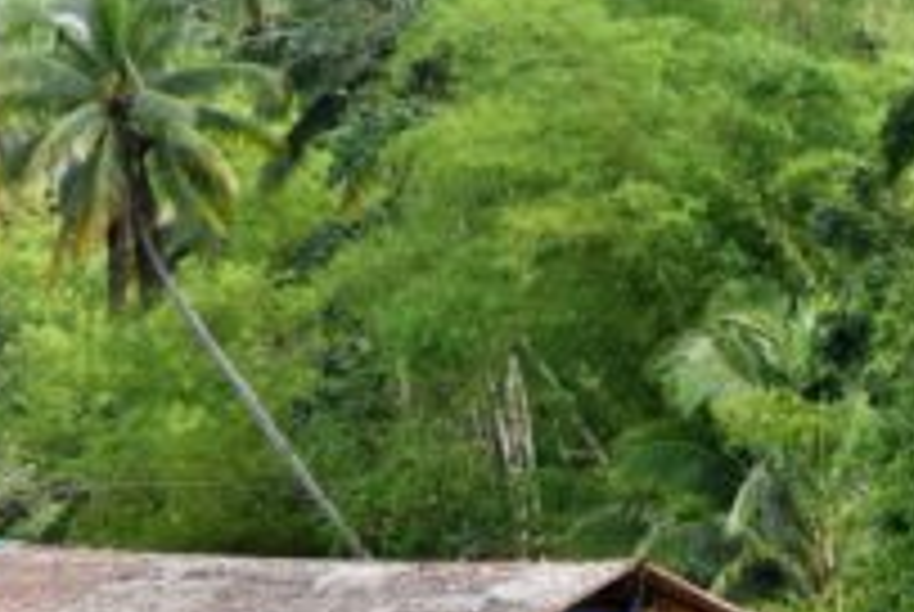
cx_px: 221
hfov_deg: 4.6
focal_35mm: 449
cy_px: 623
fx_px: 11405
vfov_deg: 3.1
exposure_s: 1/250
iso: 400
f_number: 8
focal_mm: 95
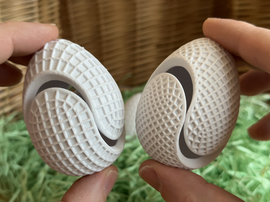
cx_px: 135
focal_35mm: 48
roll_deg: +1.1
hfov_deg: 39.7
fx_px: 374
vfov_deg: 30.3
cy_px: 101
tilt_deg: -17.4
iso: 200
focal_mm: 6.86
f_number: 1.78
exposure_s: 1/40
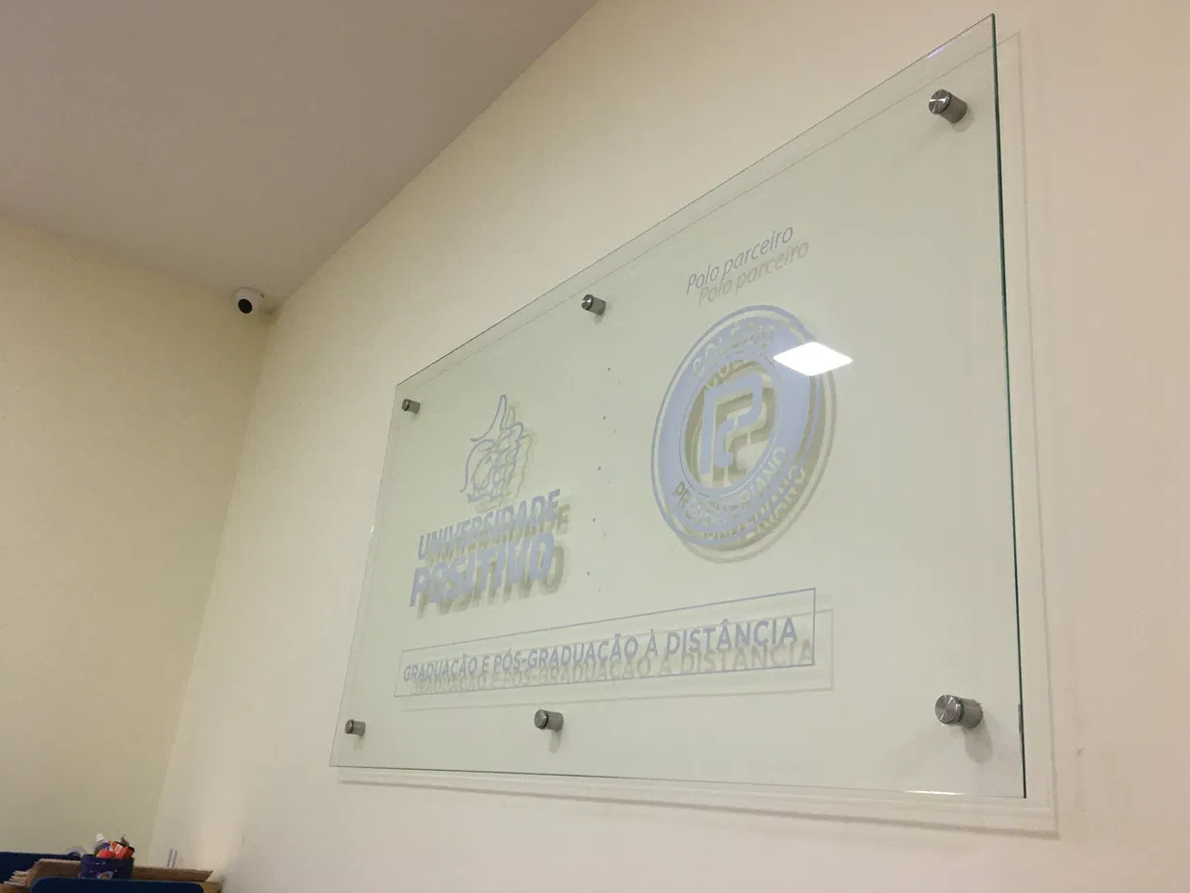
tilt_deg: +19.2
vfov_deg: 46.8
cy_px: 437
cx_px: 609
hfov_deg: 60.0
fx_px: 1031
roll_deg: -4.8
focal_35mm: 30
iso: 100
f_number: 2.2
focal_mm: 4.15
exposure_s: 1/30
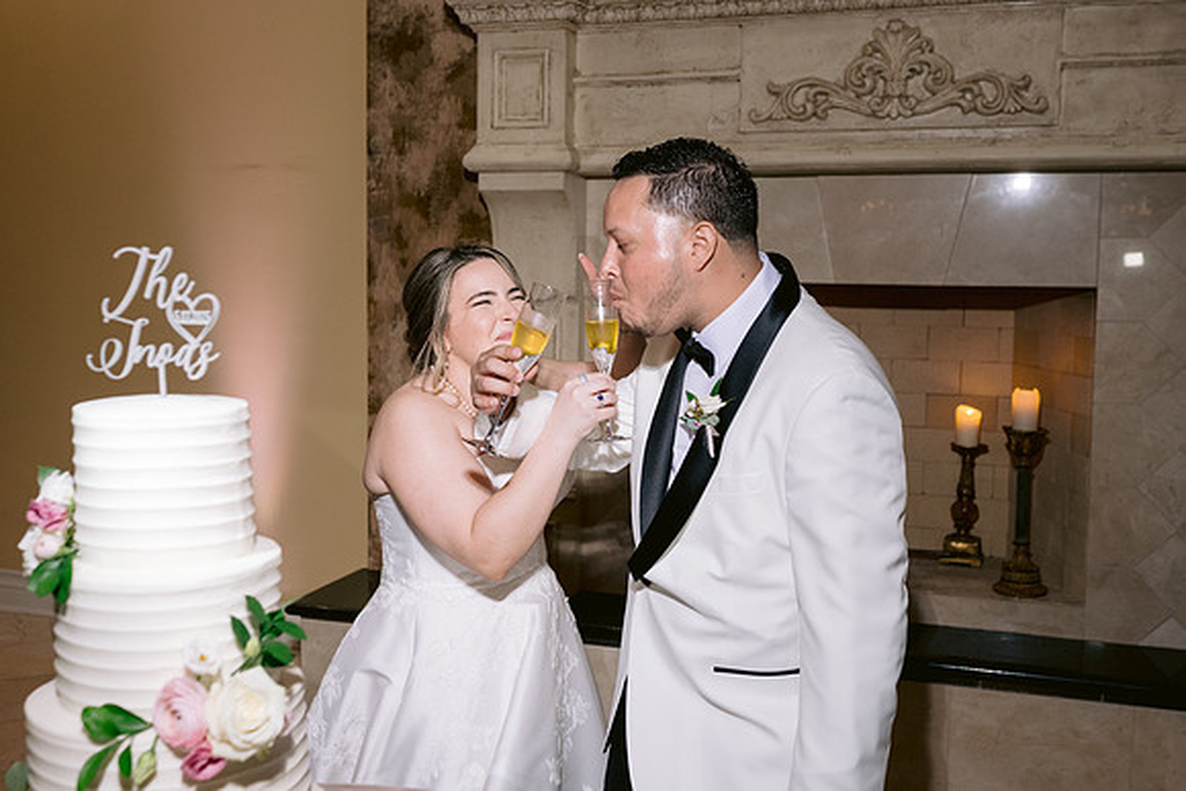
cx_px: 596
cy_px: 379
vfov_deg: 34.0
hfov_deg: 49.2
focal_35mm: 39
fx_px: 1295
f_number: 4
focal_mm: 35
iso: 800
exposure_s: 1/160
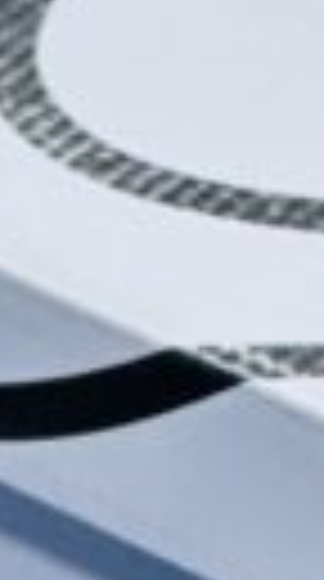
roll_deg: -1.4
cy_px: 1288
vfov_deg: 3.5
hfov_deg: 2.0
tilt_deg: -38.4
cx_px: -423
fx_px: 9357
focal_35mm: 609
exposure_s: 1/100
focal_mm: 9
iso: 250
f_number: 2.8
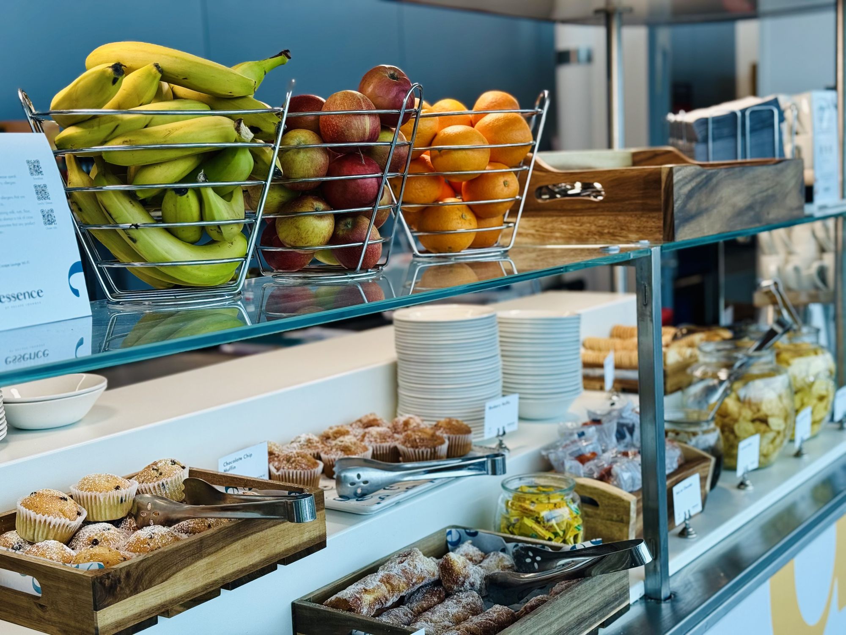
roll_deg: +3.0
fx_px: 1173
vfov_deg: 30.3
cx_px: 423
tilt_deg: -7.8
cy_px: 318
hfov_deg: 39.7
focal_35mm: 48
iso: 64
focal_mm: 6.76
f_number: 1.78
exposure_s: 1/230
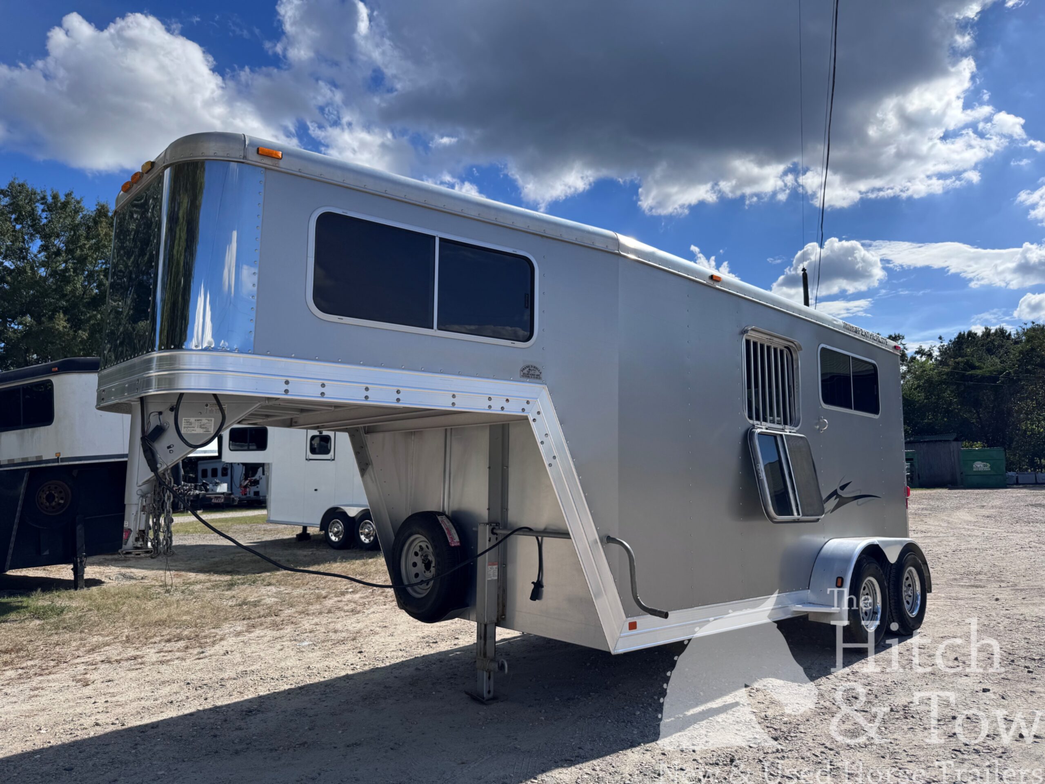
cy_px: 392
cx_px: 522
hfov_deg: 71.6
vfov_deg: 56.8
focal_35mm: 24
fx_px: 725
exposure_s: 1/6410
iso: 80
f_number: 1.78
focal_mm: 6.76
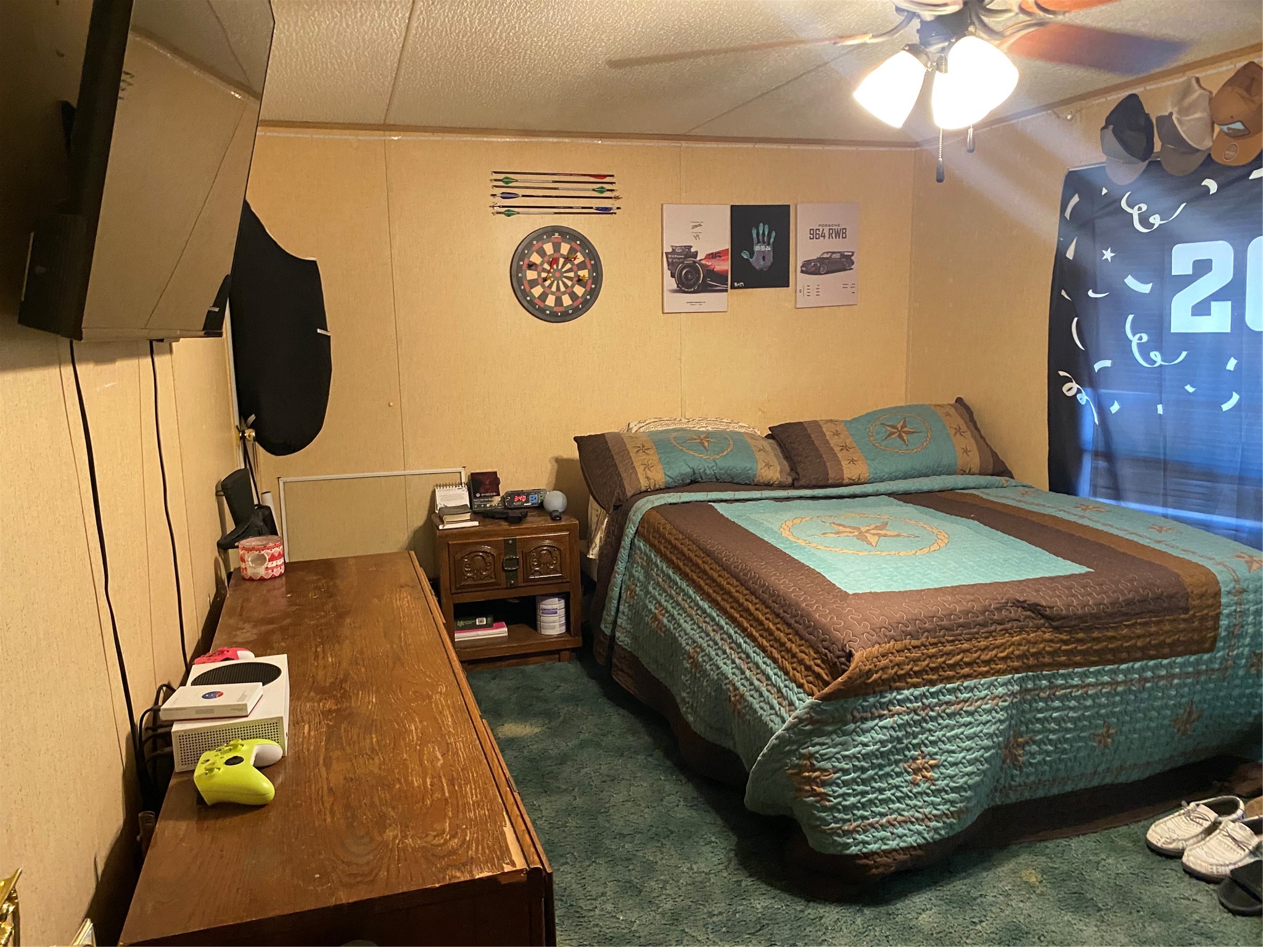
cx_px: 632
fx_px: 949
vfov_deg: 53.1
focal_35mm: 26
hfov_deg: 67.3
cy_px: 474
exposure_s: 1/40
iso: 400
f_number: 1.8
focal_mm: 4.25
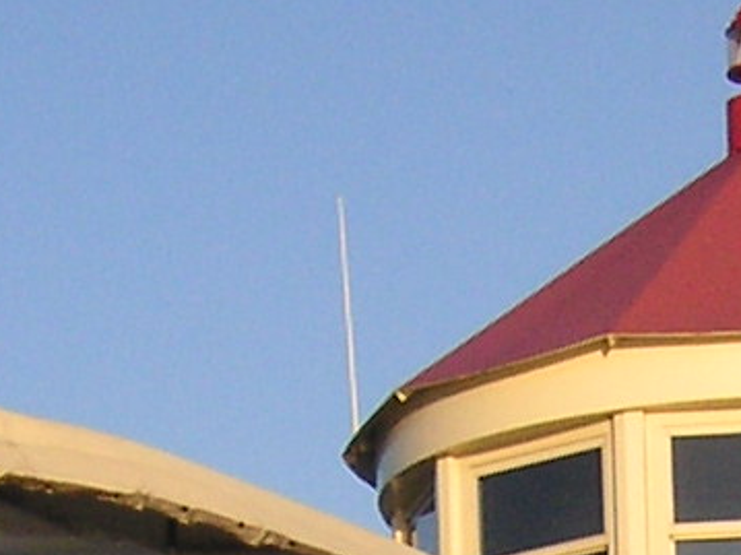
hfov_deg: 7.5
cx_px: 731
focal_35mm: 264
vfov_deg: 5.3
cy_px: 1568
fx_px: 5649
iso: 50
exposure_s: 1/750
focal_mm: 6.1
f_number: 2.8
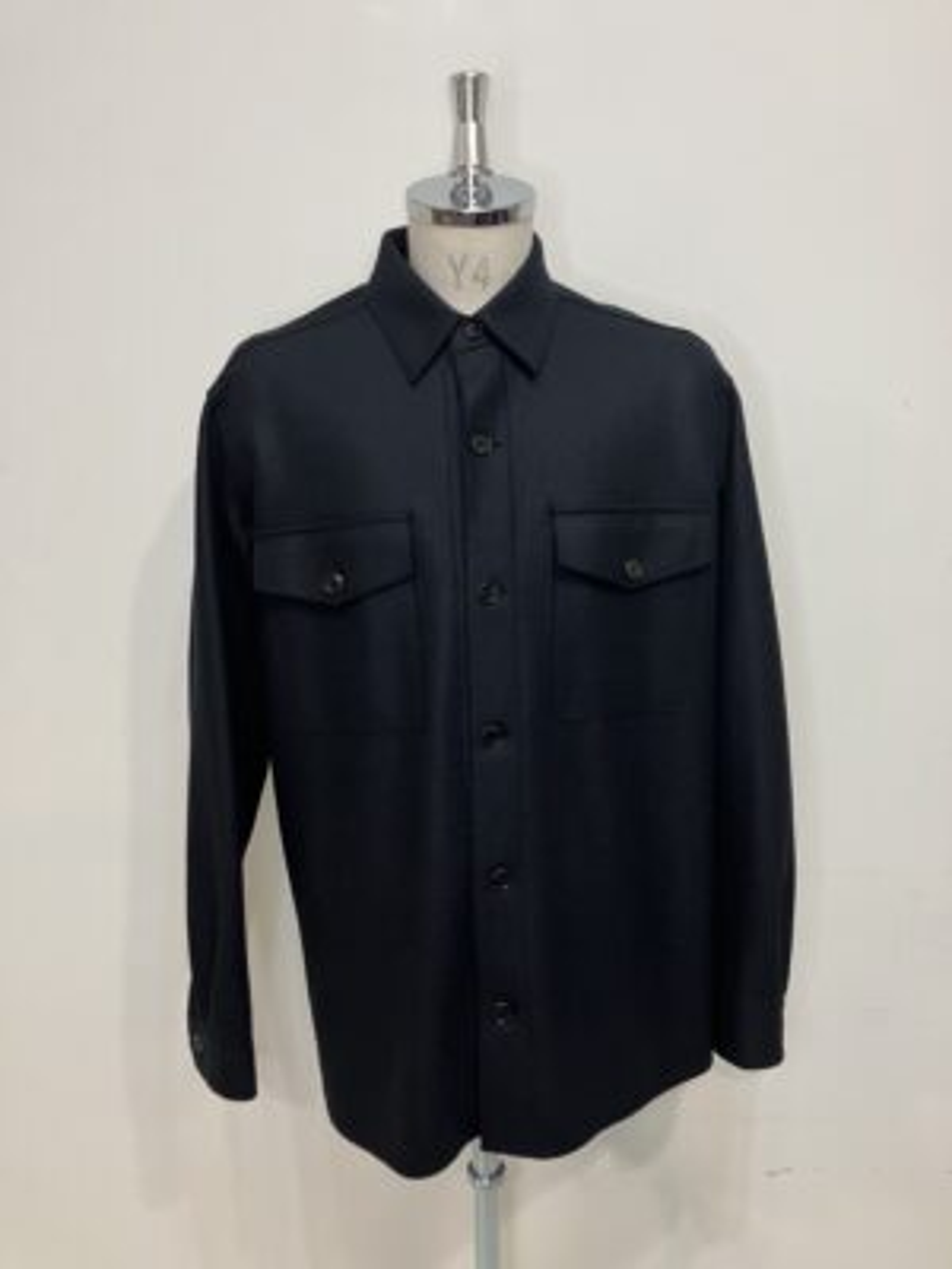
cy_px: 634
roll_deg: +0.0
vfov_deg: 63.4
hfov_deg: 49.7
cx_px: 476
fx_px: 1027
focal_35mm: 28
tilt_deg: -12.9
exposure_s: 1/50
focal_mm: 3.99
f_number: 1.8
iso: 160
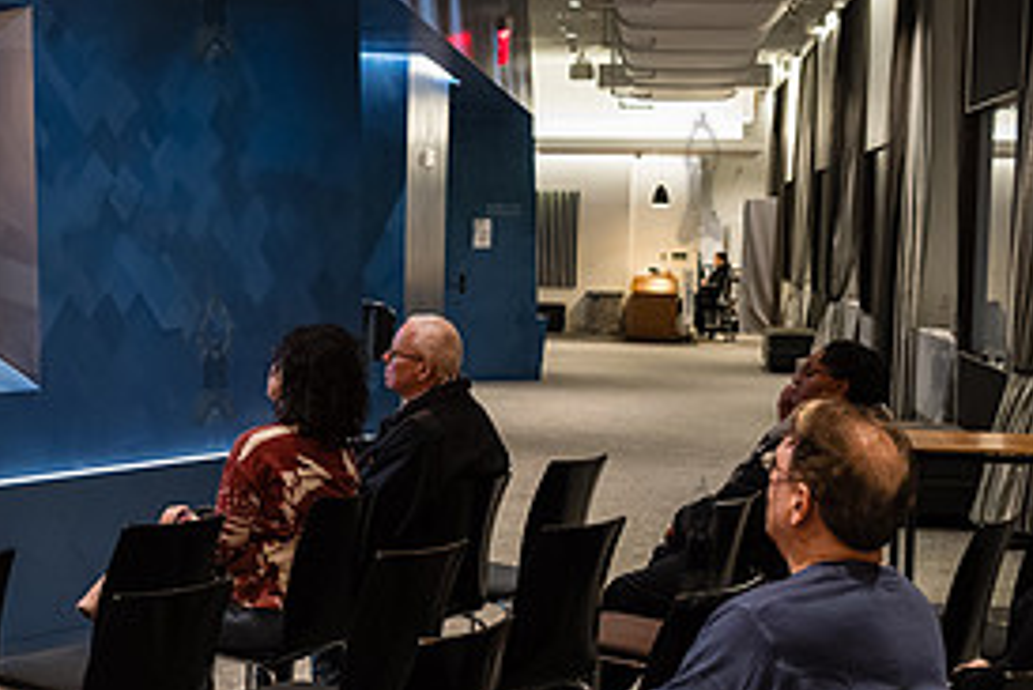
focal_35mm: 74
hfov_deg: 26.8
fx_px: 2124
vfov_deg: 18.4
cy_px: 358
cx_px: 211
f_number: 4
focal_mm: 35
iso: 6400
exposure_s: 1/200
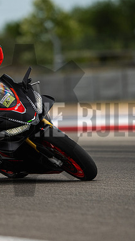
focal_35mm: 474
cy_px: 120
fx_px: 3022
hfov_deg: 2.6
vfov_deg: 4.6
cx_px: 24
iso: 320
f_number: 2
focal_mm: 200
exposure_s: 1/5000
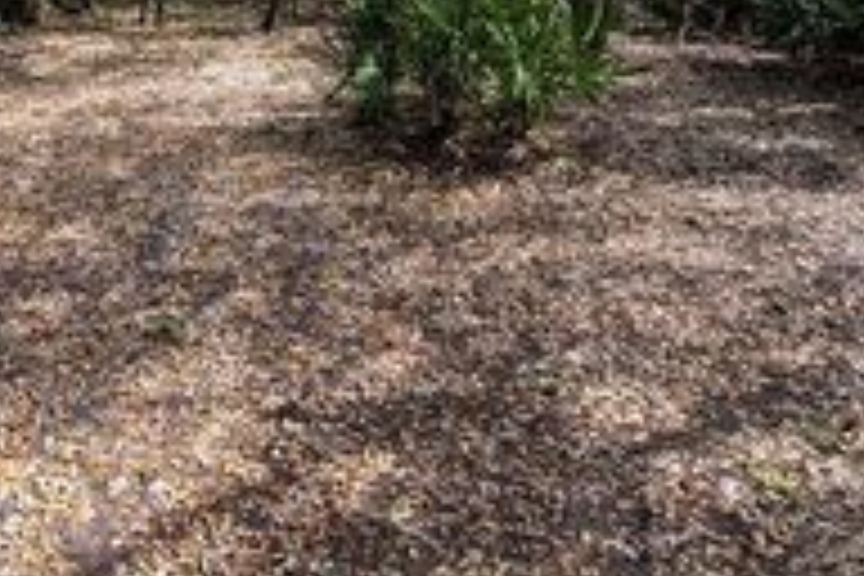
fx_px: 936
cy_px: -88
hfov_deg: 47.2
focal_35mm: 39
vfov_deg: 30.0
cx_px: 189
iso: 80
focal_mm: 15
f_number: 4.5
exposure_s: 1/320
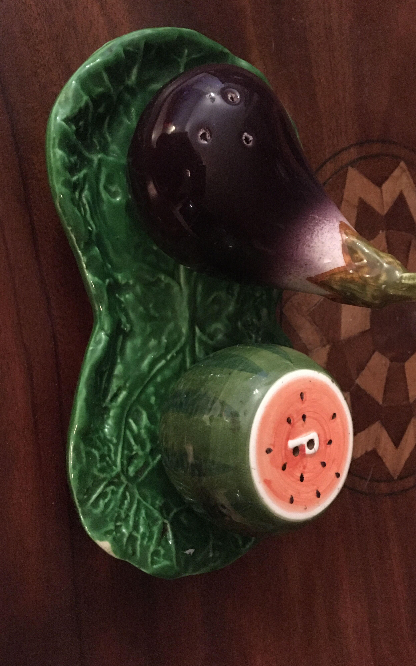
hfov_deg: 40.6
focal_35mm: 31
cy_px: 334
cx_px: 223
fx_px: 562
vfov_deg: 61.2
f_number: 2.2
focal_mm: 4.15
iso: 320
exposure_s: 1/4
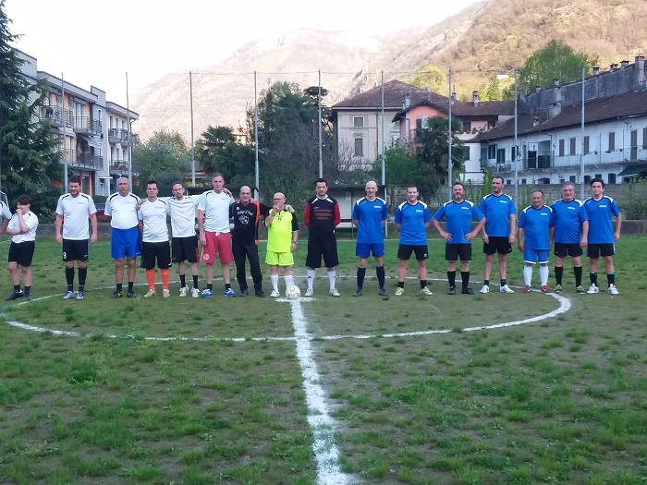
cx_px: 324
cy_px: 242
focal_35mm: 27
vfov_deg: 51.4
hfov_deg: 65.3
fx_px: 505
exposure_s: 1/272
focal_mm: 2.91
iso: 40
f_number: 1.9
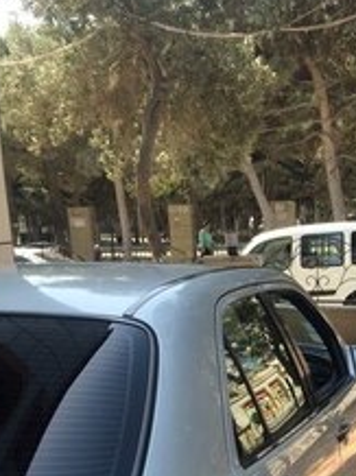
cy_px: 531
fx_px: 907
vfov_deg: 26.9
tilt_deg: -19.6
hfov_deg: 21.6
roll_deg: +1.5
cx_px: 336
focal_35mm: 66
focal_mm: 4.15
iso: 32
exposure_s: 1/595
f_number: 2.2
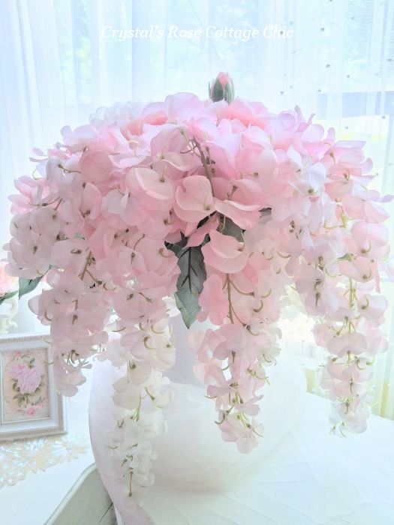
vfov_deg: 67.3
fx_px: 395
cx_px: 197
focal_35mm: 26
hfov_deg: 53.1
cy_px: 262
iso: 100
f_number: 1.8
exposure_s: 1/120
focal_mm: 3.98
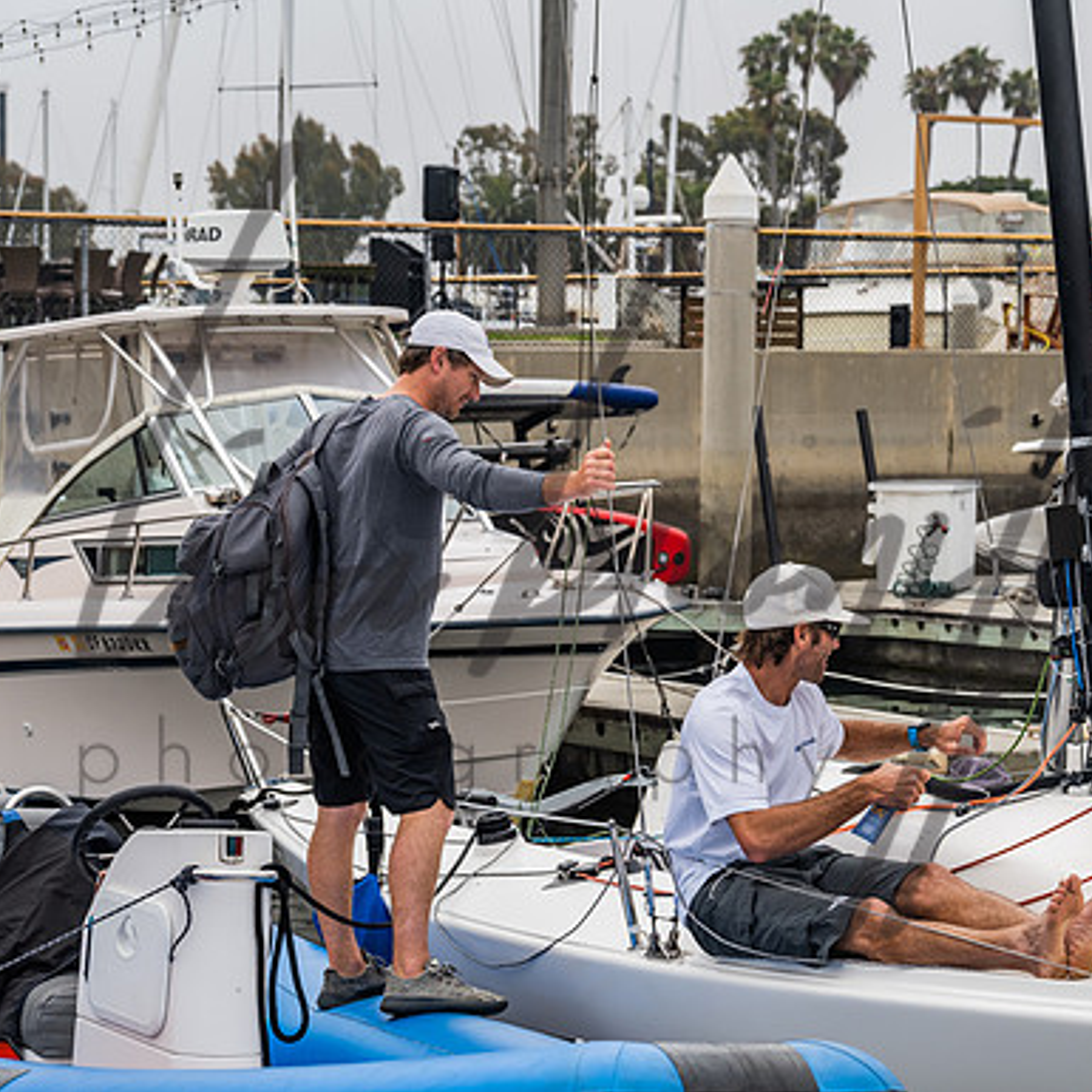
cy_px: 546
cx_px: 709
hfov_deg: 19.0
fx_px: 3248
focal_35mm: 91
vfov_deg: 19.1
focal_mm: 71
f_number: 6
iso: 400
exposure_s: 1/640
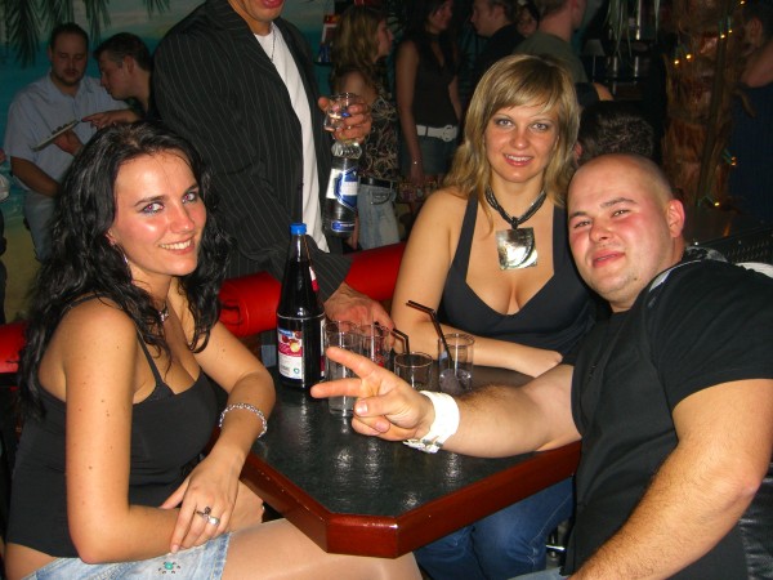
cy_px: 290
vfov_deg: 37.7
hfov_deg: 49.0
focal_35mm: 38
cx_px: 386
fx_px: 849
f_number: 2.8
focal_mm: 7.9
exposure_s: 1/60
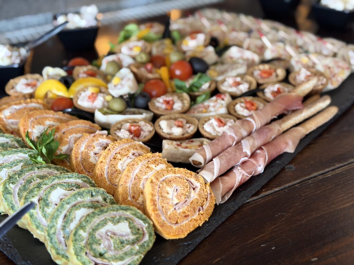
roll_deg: +2.1
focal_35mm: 48
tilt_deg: -33.3
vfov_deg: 30.3
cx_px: 177
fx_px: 491
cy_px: 132
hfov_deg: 39.7
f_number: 1.78
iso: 200
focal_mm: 6.76
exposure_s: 1/50
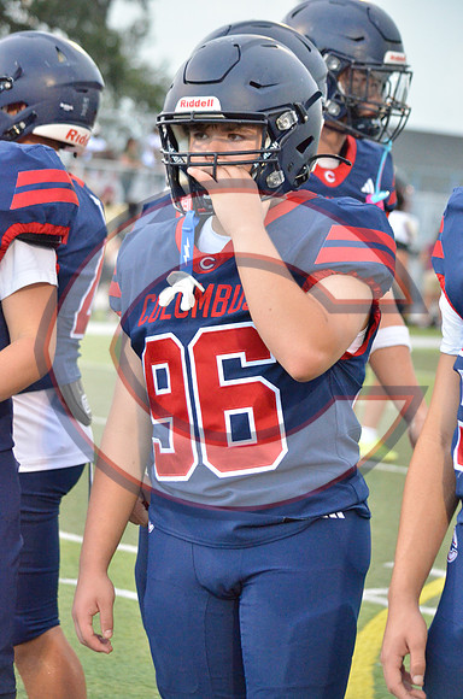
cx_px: 232
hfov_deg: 10.7
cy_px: 350
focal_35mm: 128
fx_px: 2471
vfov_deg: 16.1
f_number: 4.5
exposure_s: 1/500
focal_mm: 85
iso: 4500
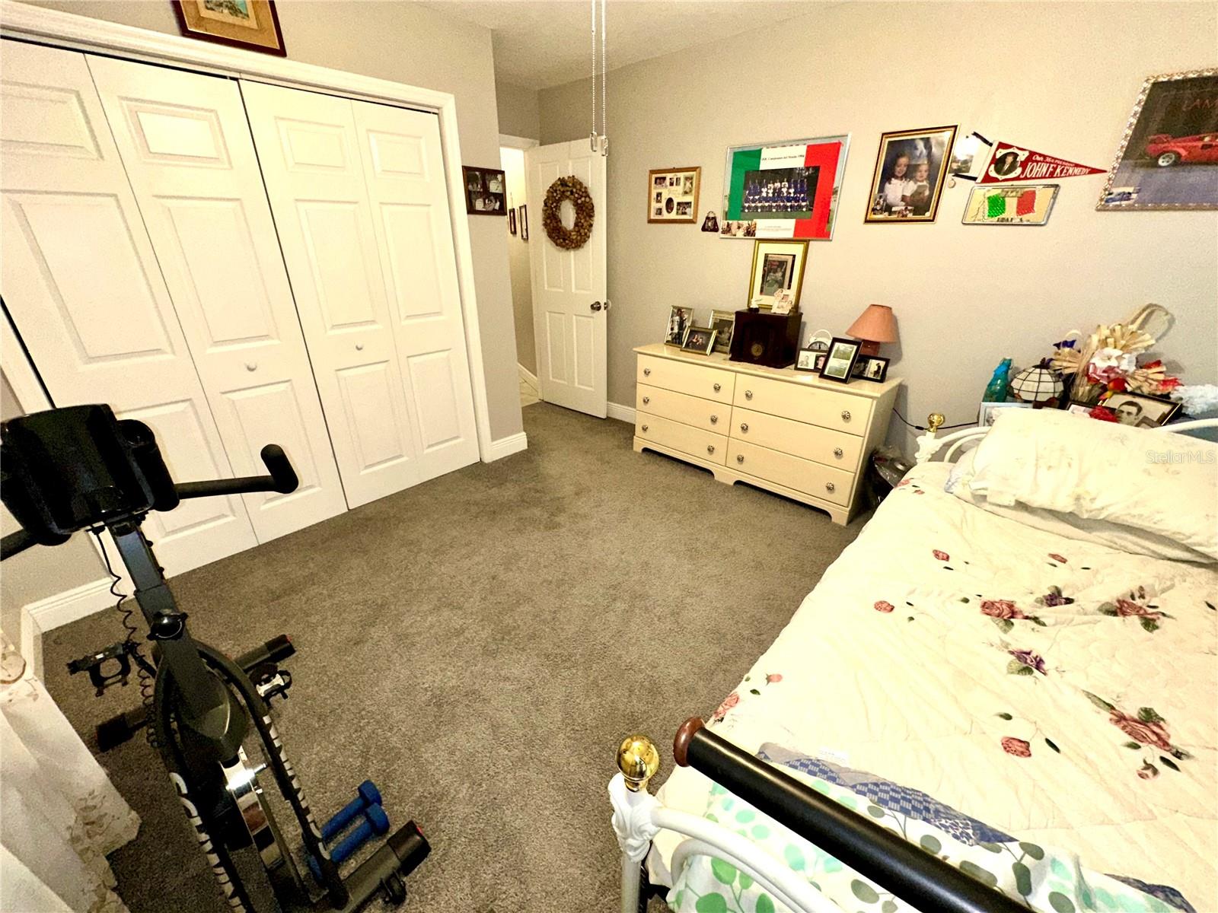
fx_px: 493
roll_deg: +0.3
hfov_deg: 102.1
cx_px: 609
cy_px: 456
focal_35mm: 14
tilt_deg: -23.3
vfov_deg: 85.7
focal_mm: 2.22
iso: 100
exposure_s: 1/60
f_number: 2.2
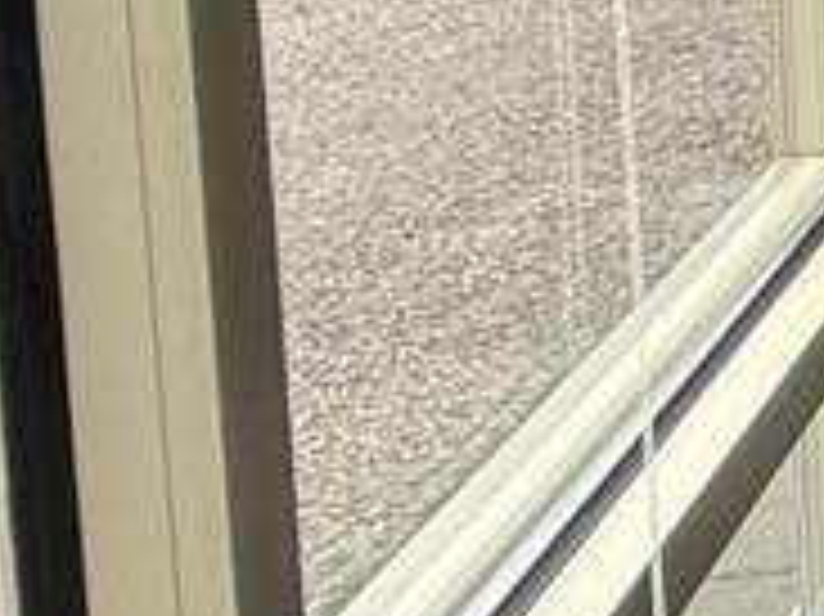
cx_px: 2873
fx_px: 2331
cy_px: -256
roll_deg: -2.3
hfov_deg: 9.6
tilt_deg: -5.8
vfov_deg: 14.3
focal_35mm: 98
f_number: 2.2
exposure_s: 1/99
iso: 100
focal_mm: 2.22
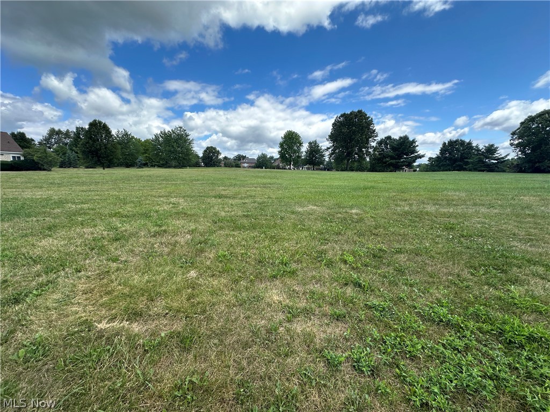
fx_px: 222
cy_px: 206
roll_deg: +0.6
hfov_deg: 102.1
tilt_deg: -7.3
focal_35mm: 14
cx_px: 275
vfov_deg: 85.7
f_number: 2.2
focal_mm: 2.22
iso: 50
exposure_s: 1/1103
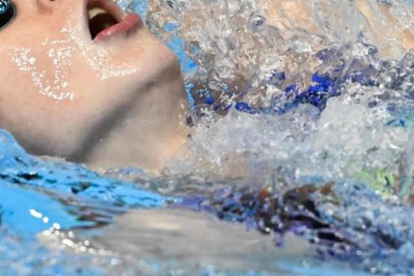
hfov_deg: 3.3
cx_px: 96
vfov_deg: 2.2
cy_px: 63
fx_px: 7221
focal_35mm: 628
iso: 2500
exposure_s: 1/2500
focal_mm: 400
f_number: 4
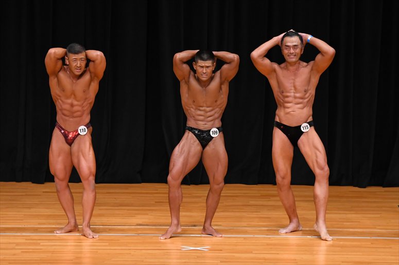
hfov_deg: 8.6
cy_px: 132
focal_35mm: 240
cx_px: 200
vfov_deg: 5.7
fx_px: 2659
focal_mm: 160
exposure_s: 1/400
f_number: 5.6
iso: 3200
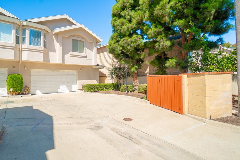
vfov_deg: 70.4
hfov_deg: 92.9
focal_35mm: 17
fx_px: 113
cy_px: 77
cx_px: 106
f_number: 7.1
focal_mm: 10
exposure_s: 1/160
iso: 100
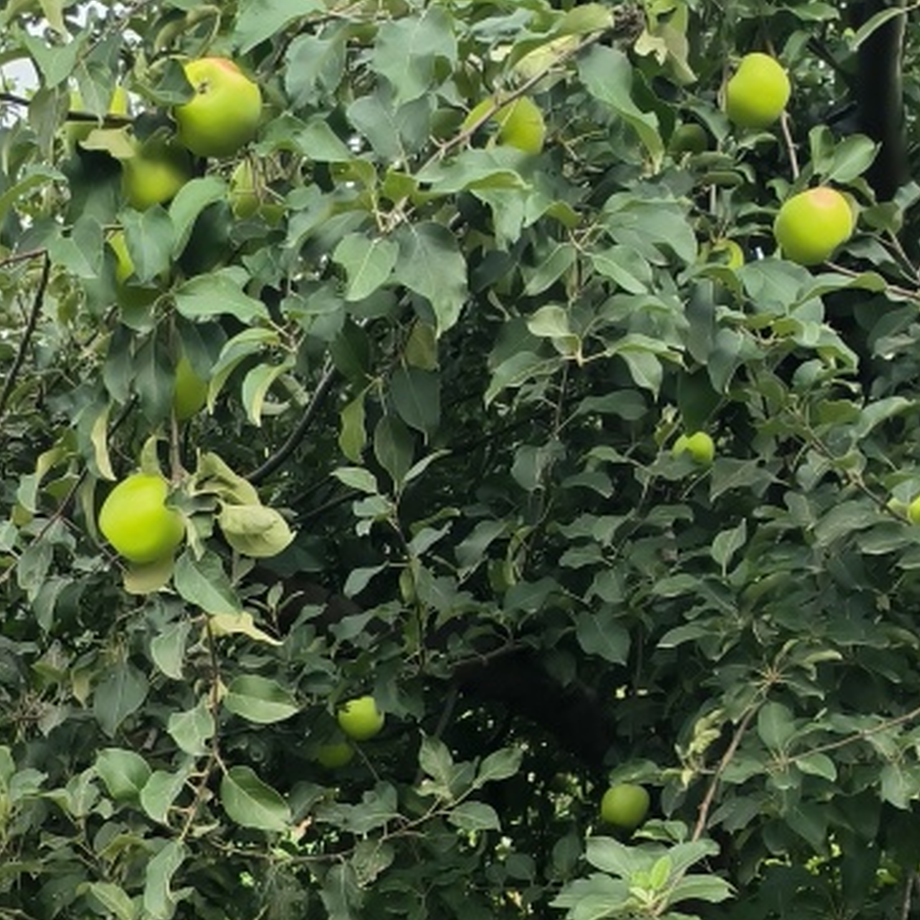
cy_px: 1101
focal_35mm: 70
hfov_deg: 23.2
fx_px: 2105
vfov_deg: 22.7
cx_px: -86
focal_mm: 5.52
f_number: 1.9
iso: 100
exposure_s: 1/177
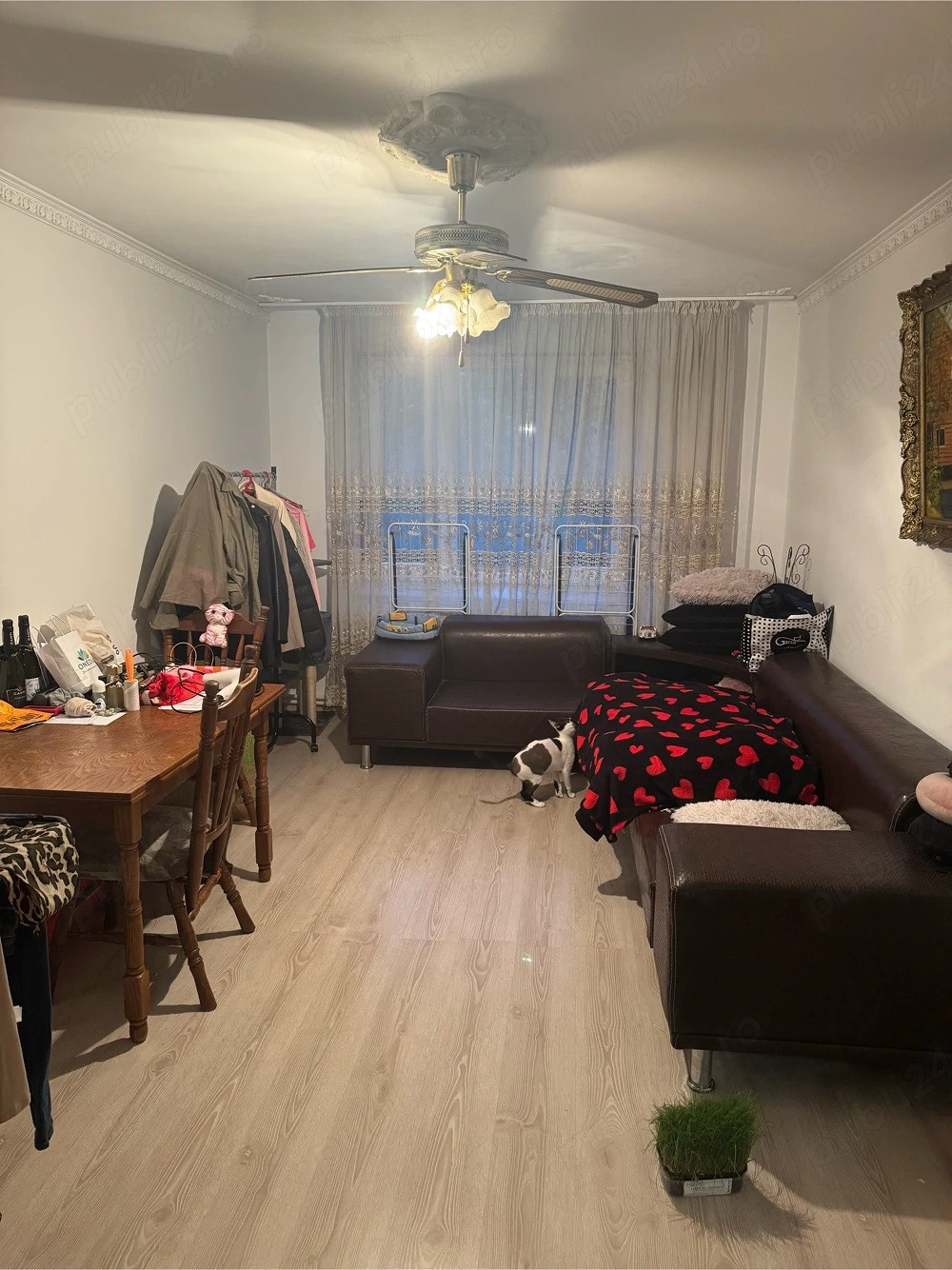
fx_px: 880
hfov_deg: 56.8
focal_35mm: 24
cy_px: 635
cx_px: 476
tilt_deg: -10.0
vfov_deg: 71.6
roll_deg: -0.6
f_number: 1.78
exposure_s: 1/50
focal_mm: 6.76
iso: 250
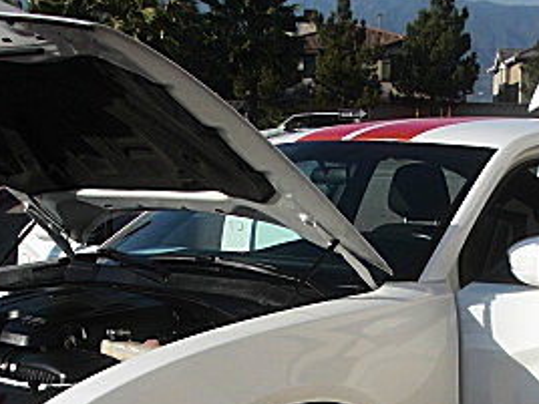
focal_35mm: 86
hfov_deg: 22.7
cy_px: 402
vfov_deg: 16.8
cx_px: 364
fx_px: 1339
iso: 50
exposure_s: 1/160
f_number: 7.9
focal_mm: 6.3
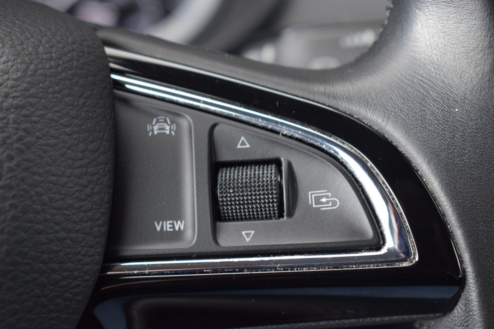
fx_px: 1070
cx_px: 247
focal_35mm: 78
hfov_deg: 26.0
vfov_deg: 17.5
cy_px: 164
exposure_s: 1/60
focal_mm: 52
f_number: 5.6
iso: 640
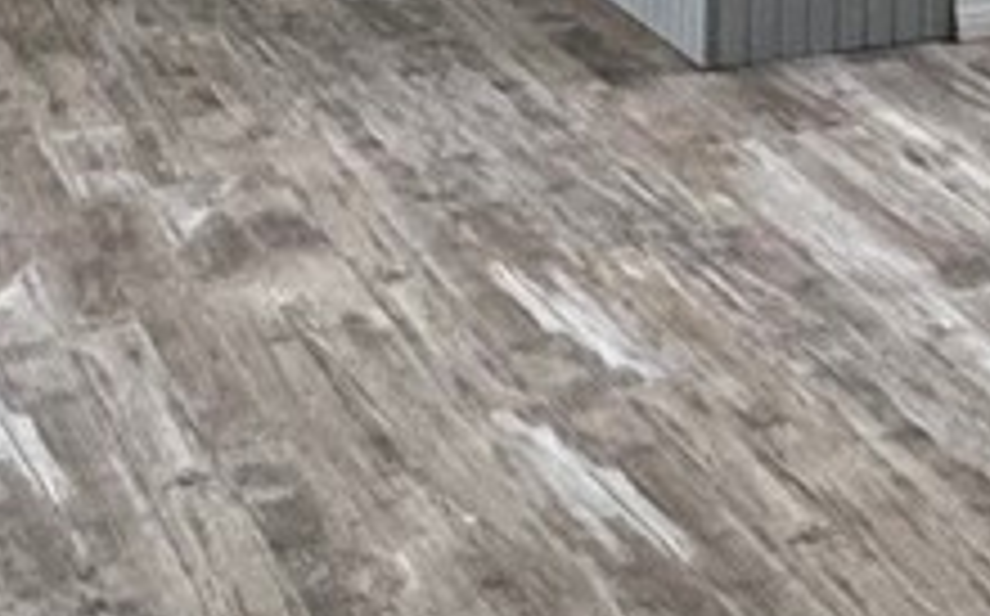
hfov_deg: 18.9
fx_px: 2911
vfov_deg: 10.6
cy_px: -796
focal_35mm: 108
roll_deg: -0.5
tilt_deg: -1.9
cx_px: 909
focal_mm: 2.22
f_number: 2.2
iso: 200
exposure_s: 1/60
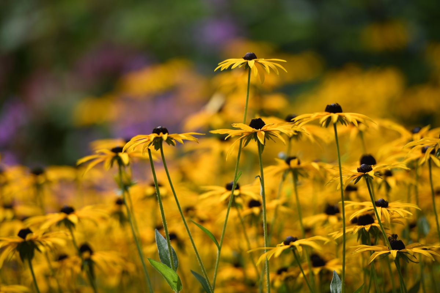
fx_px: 2444
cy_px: 146
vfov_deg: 6.9
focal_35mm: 200
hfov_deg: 10.3
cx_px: 220
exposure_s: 1/2000
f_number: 2.8
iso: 100
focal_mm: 200
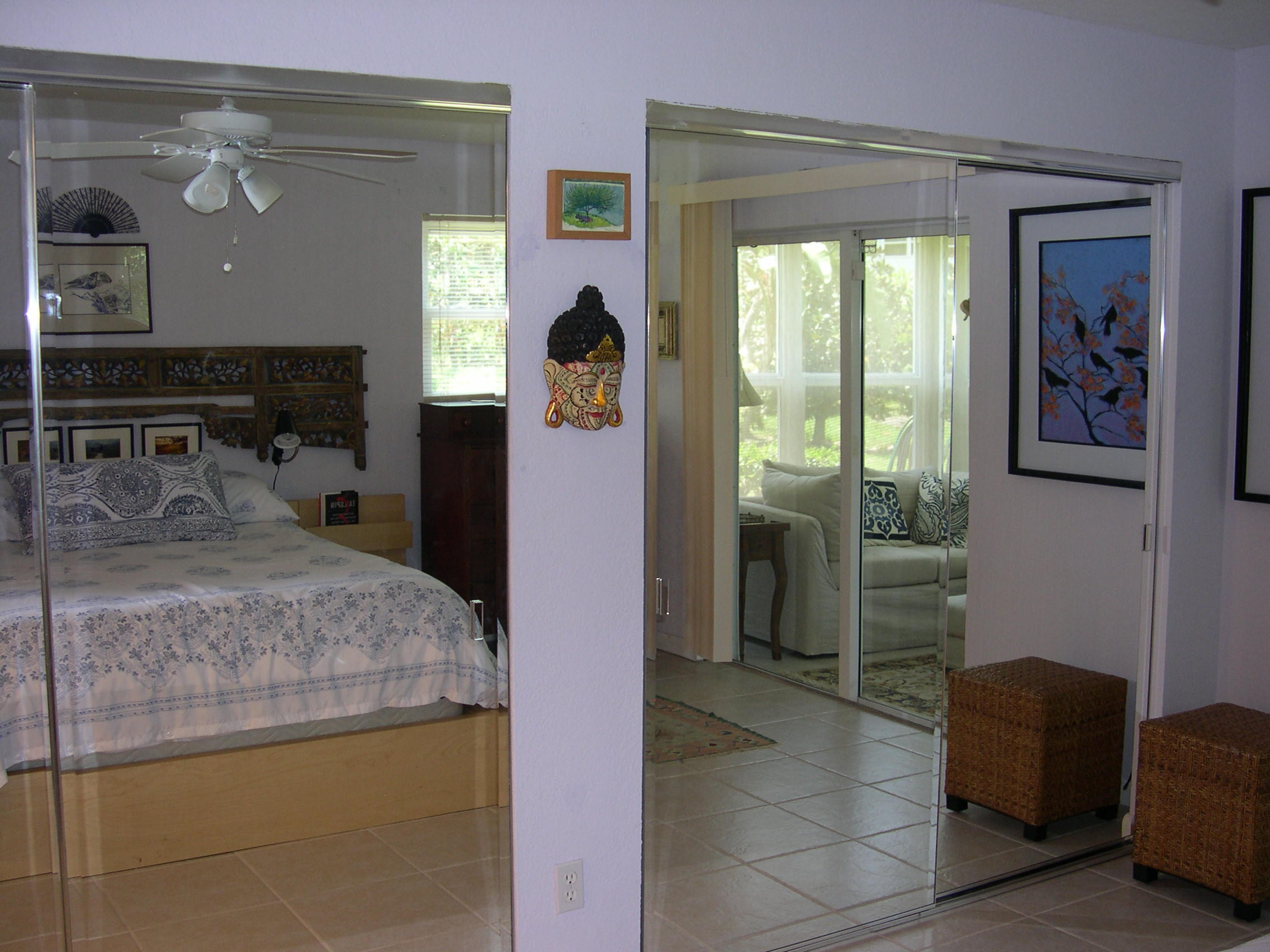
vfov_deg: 37.7
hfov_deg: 49.0
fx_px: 1394
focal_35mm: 38
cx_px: 635
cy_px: 476
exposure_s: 1/30
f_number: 2.8
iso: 100
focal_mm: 8
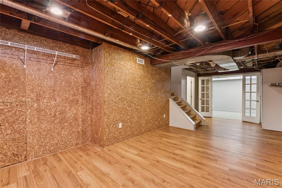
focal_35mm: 16
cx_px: 141
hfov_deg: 97.1
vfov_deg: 74.1
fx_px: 125
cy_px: 94
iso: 320
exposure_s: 1.3
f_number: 13
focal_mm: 15.9
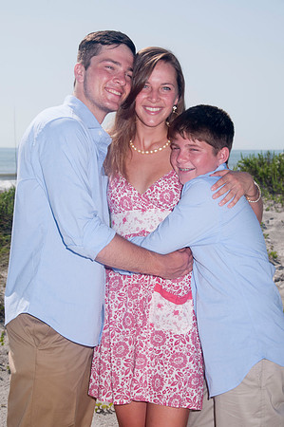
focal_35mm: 82
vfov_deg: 24.6
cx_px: 142
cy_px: 214
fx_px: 978
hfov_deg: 16.5
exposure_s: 1/250
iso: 100
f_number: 13
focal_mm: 55
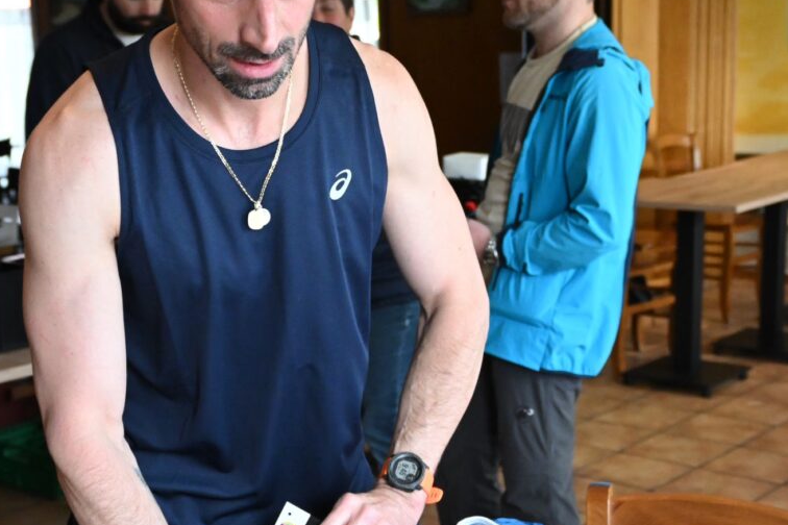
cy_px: 357
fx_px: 1401
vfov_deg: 21.1
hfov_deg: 31.4
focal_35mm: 64
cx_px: 390
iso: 5000
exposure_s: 1/500
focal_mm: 28
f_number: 4
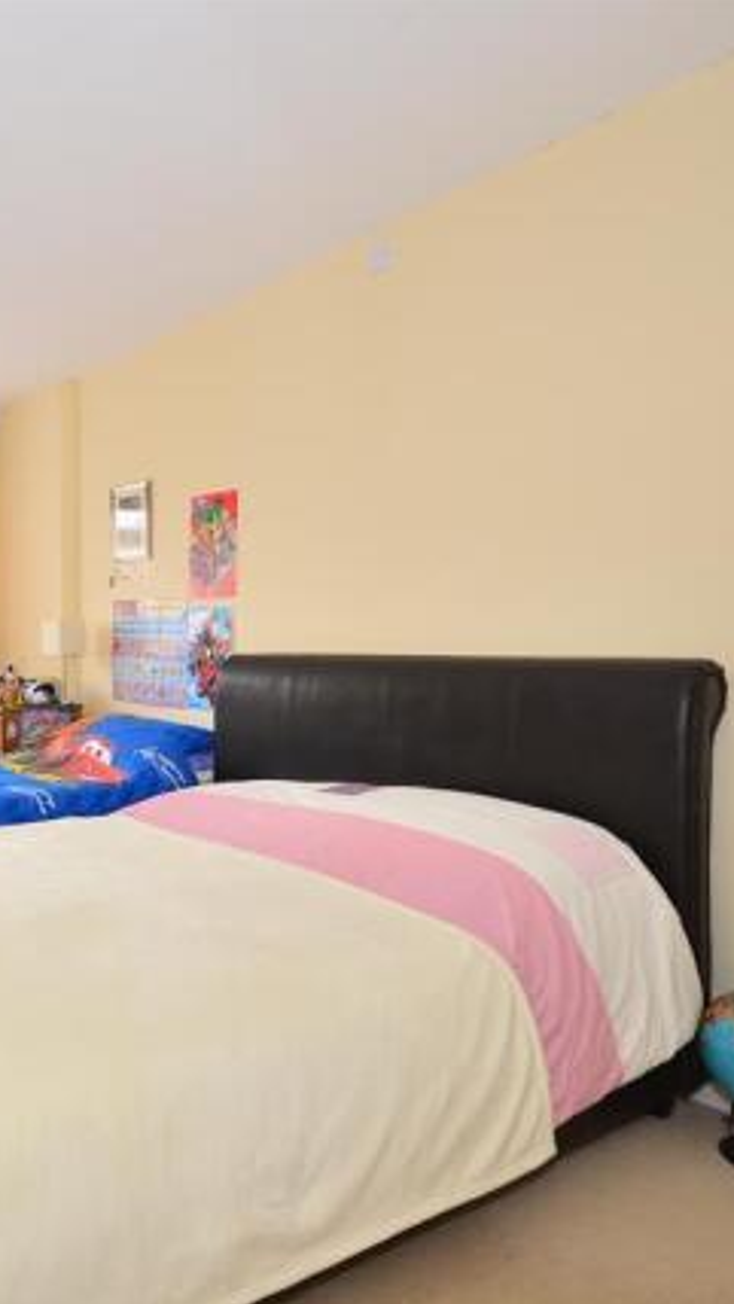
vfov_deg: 76.3
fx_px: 830
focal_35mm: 24
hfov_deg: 42.6
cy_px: 655
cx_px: 37
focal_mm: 10
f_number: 5
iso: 200
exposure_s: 1/13
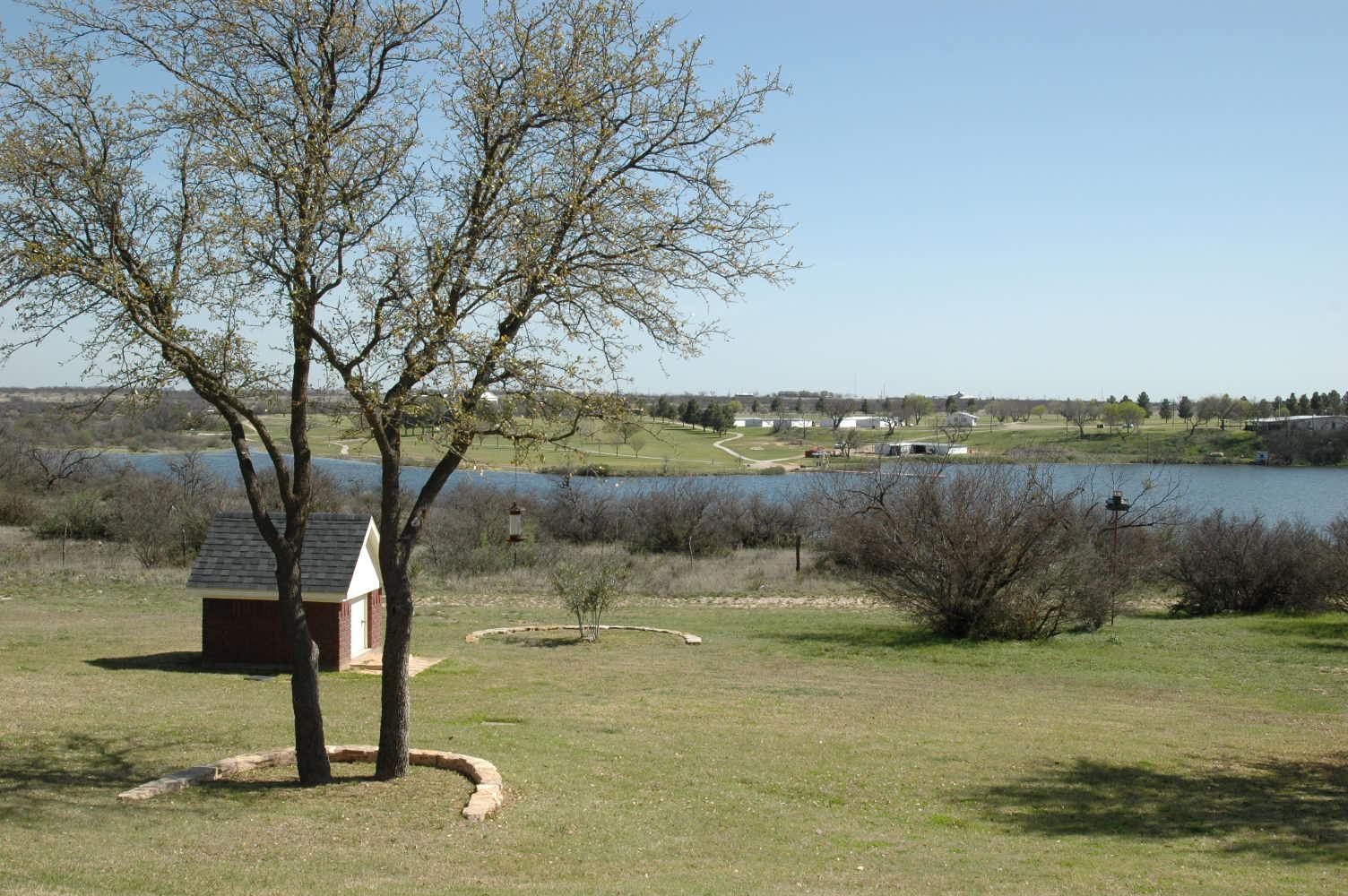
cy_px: 448
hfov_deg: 46.4
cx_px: 674
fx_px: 1571
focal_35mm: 42
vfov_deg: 31.8
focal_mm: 28
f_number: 11
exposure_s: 1/500
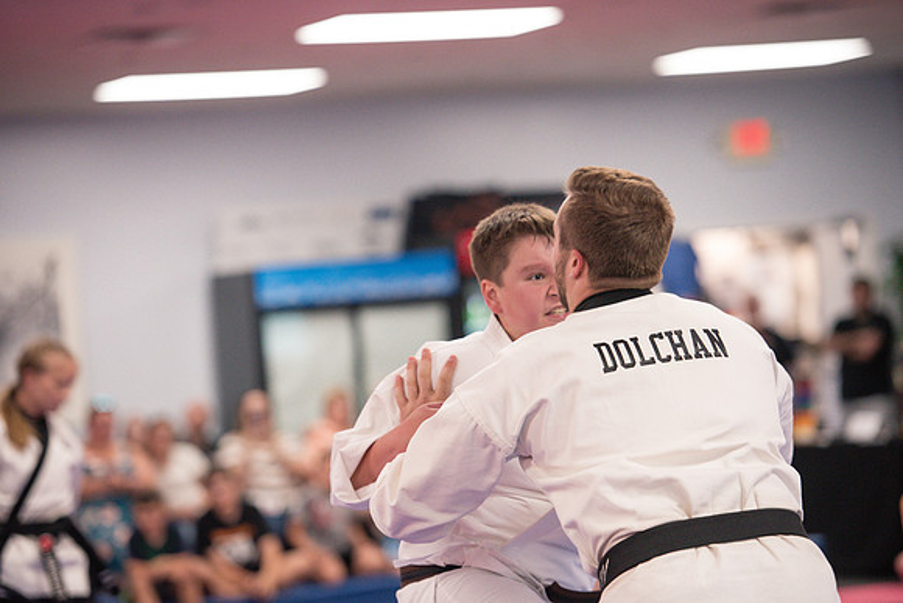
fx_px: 3638
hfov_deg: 14.2
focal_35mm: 145
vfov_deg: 9.5
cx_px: 452
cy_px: 302
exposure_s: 1/400
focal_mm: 145
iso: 1600
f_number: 2.8
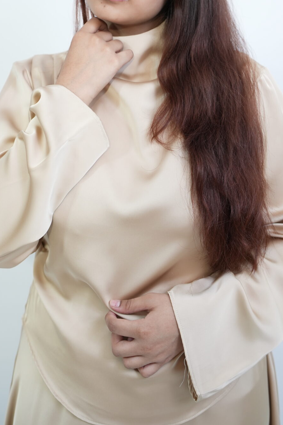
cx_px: 136
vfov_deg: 29.1
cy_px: 56
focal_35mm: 67
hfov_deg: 20.3
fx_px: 790
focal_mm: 35
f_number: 2.5
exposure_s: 1/200
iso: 400
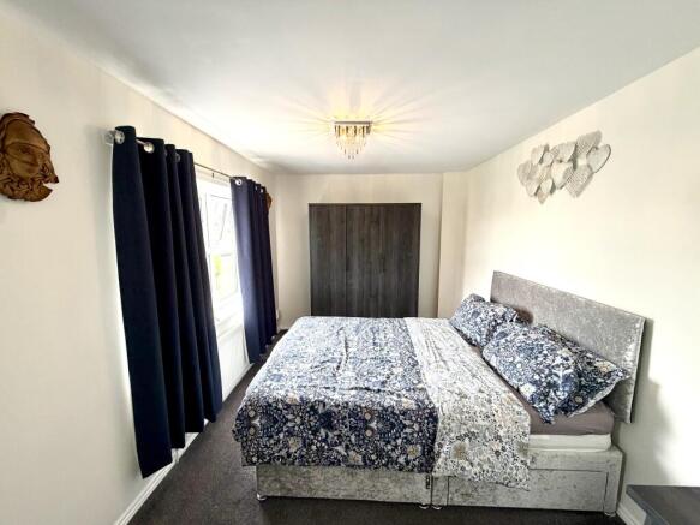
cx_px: 350
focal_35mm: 14
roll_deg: +0.0
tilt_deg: -7.2
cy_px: 262
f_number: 2.2
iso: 250
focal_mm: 2.22
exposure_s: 1/100
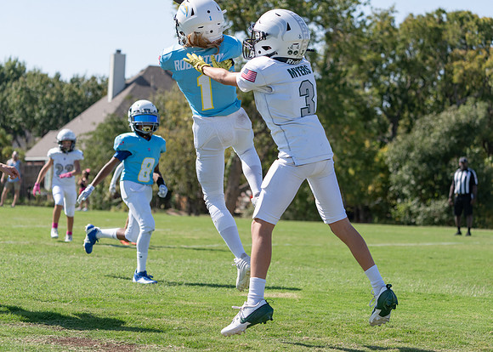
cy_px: 176
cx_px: 241
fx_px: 1481
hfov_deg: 18.9
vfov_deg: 13.5
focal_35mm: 106
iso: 320
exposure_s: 1/1600
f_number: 4.5
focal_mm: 100
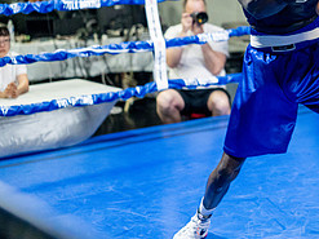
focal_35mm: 113
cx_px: 353
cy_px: 54
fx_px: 1041
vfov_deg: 13.0
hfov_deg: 16.9
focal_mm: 50
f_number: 2
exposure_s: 1/1000
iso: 4000
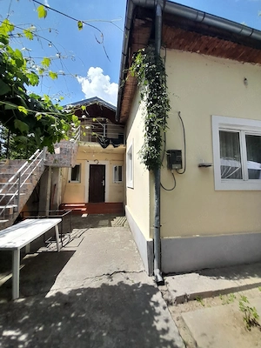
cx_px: 130
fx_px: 131
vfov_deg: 106.2
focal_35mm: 13
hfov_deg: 89.9
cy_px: 174
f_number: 2.2
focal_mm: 1.13
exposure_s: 1/1250
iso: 40
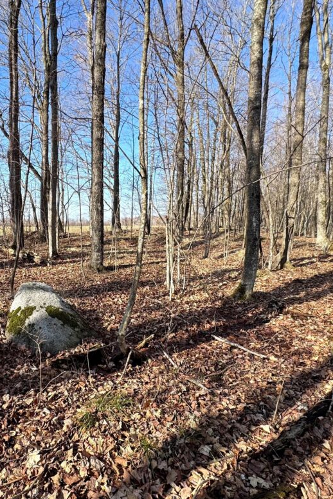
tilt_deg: -6.7
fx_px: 277
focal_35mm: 20
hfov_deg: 59.2
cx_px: 90
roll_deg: -0.7
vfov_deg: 84.0
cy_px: 256
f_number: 2.2
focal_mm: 2.22
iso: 40
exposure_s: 1/433
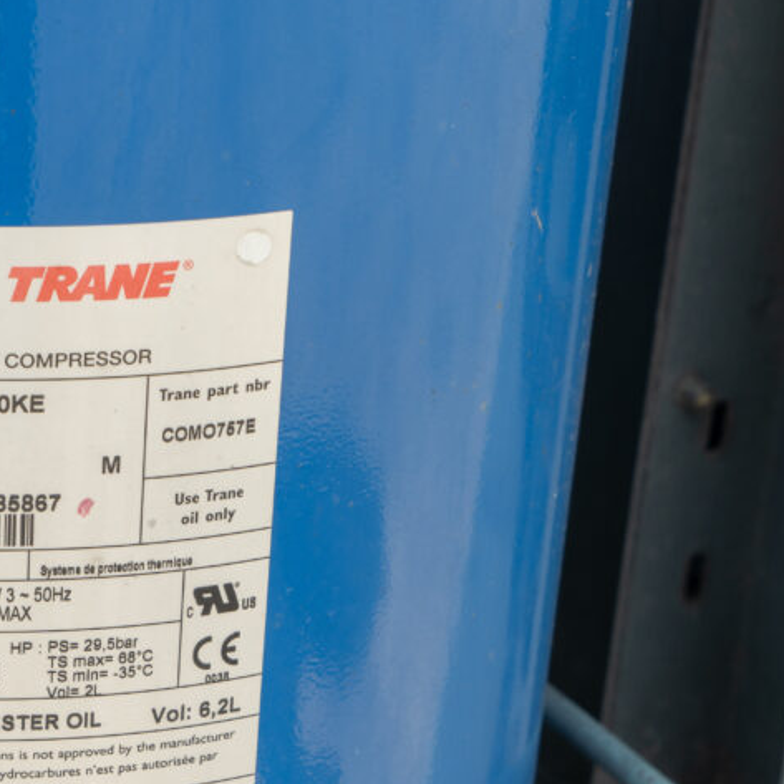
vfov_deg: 16.9
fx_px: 2639
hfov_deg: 16.5
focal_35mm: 103
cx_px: -18
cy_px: 516
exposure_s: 1/50
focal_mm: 56
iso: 160
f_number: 10
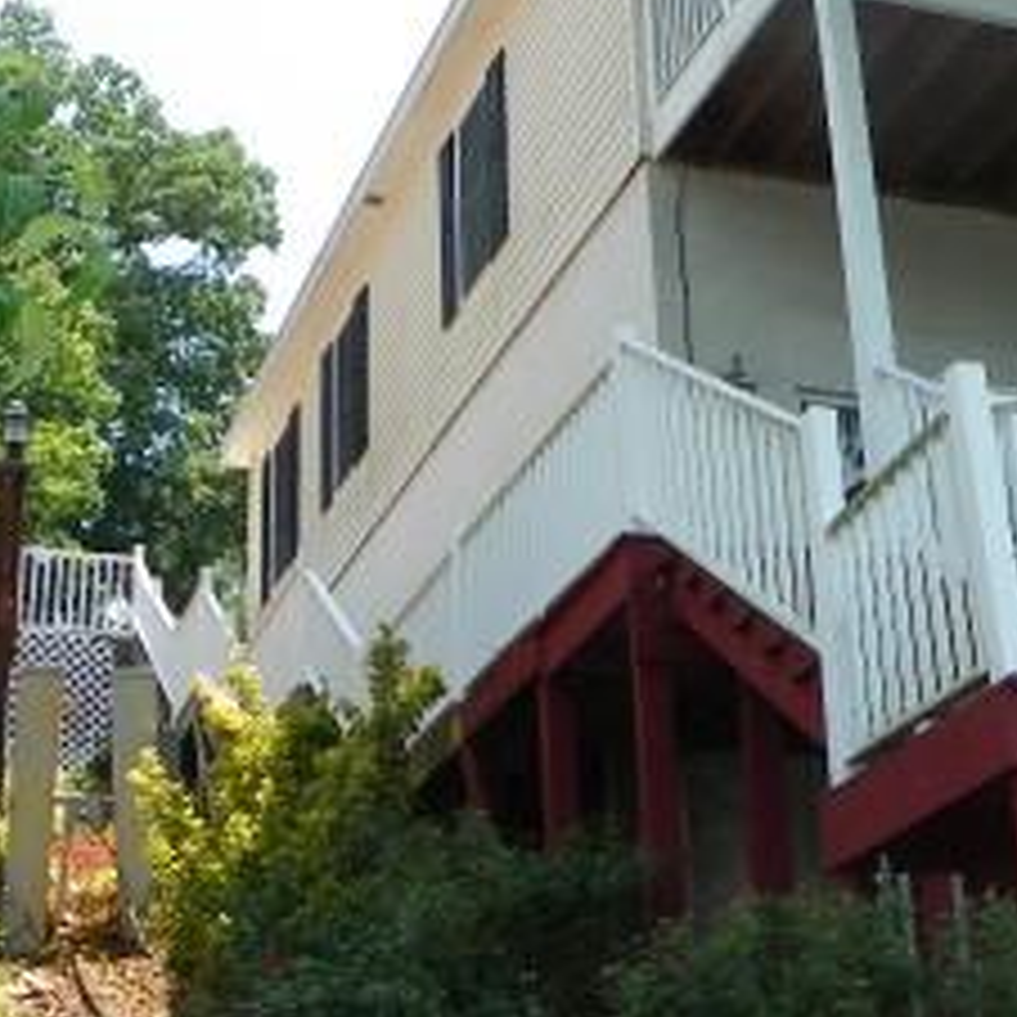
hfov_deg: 25.9
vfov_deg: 26.5
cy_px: 450
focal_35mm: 65
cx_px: 837
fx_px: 2161
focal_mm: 4.6
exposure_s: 1/250
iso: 64
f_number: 4
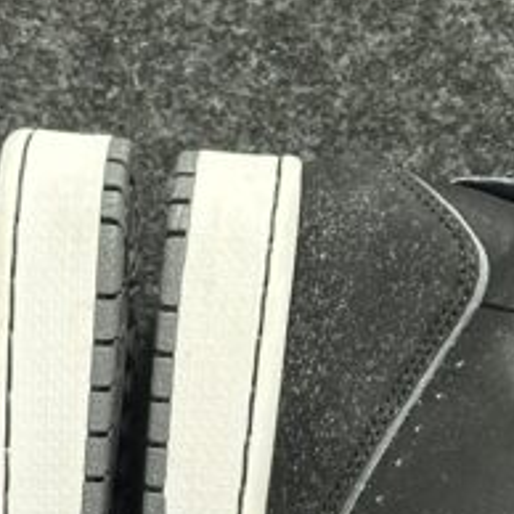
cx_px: 132
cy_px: 635
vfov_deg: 9.8
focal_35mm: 175
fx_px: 2940
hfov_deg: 10.0
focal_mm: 6.86
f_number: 1.78
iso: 400
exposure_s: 1/33
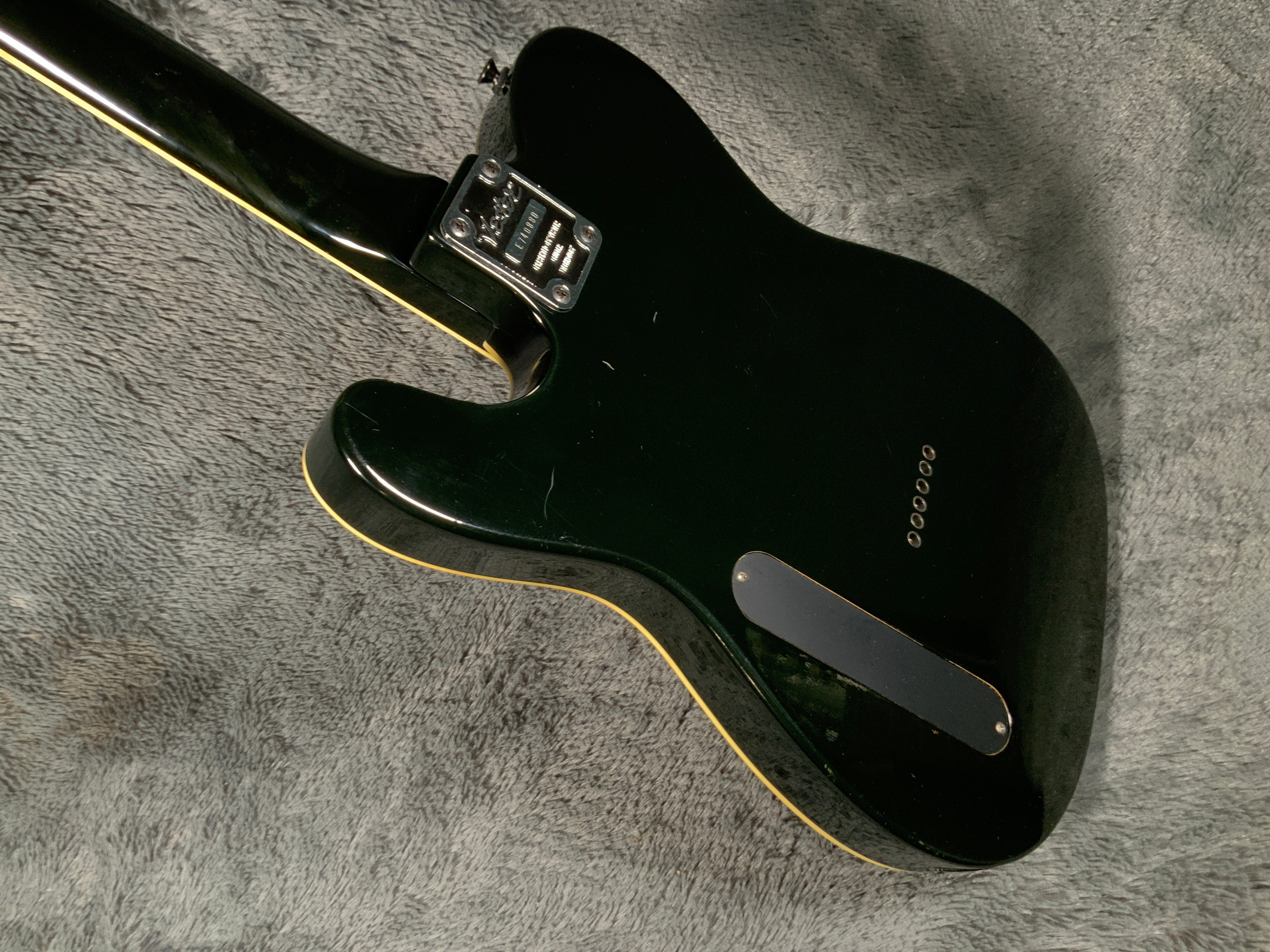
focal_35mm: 29
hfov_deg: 61.7
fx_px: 1064
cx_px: 635
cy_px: 476
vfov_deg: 48.2
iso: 64
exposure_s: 1/52
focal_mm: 3
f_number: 1.8
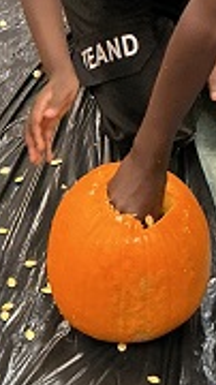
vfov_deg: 18.2
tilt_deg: -53.0
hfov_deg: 10.3
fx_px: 1194
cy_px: 299
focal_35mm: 117
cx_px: 163
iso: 250
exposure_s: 1/60
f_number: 1.8
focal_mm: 3
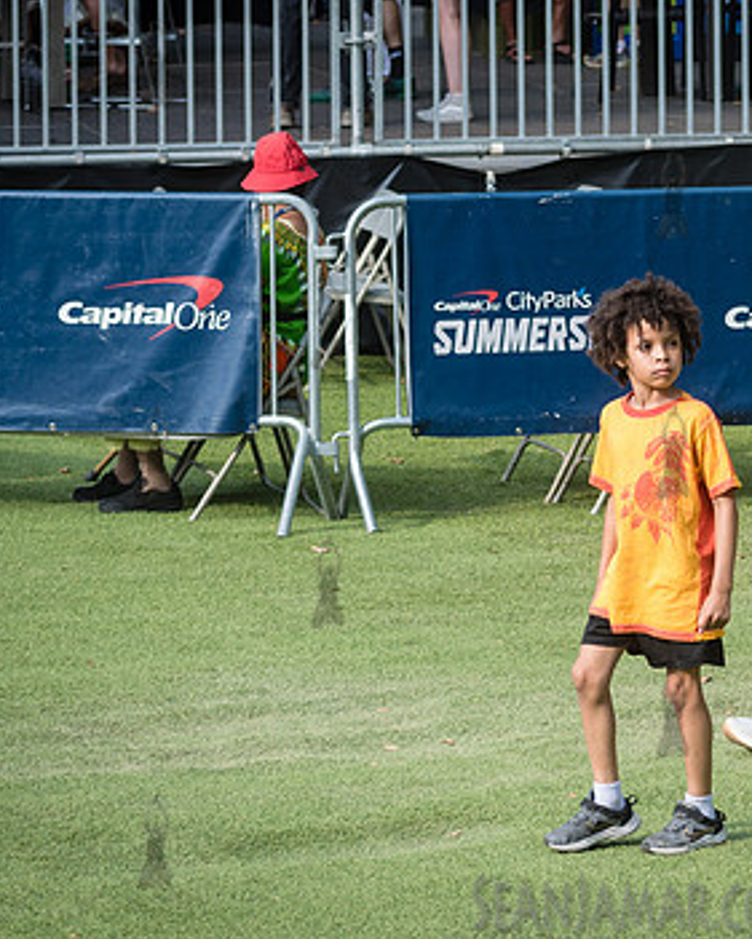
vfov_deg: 9.3
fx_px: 5756
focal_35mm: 207
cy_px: 423
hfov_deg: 7.4
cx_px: 852
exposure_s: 1/500
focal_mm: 92
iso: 250
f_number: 4.5
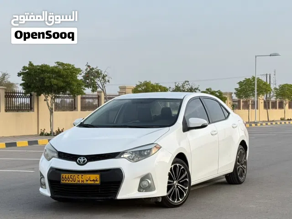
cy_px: 110
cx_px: 146
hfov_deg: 39.7
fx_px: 405
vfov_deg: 30.3
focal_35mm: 48
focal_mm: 6.76
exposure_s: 1/762
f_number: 1.78
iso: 80
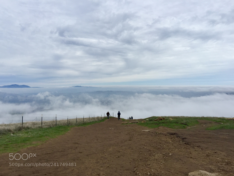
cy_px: 88
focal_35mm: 29
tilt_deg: -0.4
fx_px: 196
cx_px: 117
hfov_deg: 61.7
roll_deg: -2.0
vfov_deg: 48.2
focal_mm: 4.15
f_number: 2.2
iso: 32
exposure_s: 1/1130
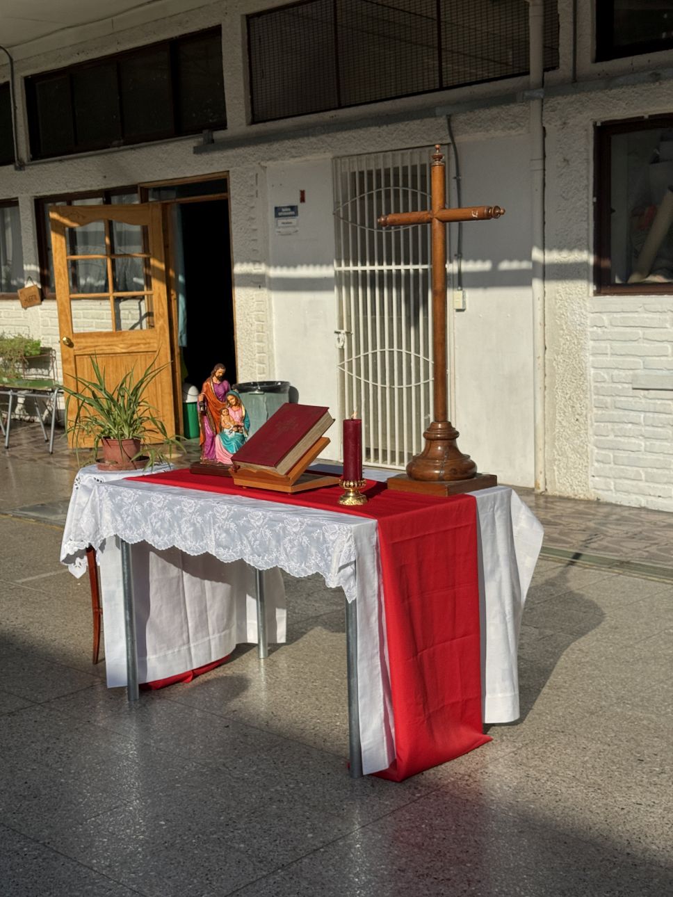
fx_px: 1244
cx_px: 336
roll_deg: +3.0
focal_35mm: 48
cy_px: 448
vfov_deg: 39.7
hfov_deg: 30.3
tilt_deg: -6.5
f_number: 1.78
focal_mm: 6.76
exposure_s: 1/9009
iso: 64
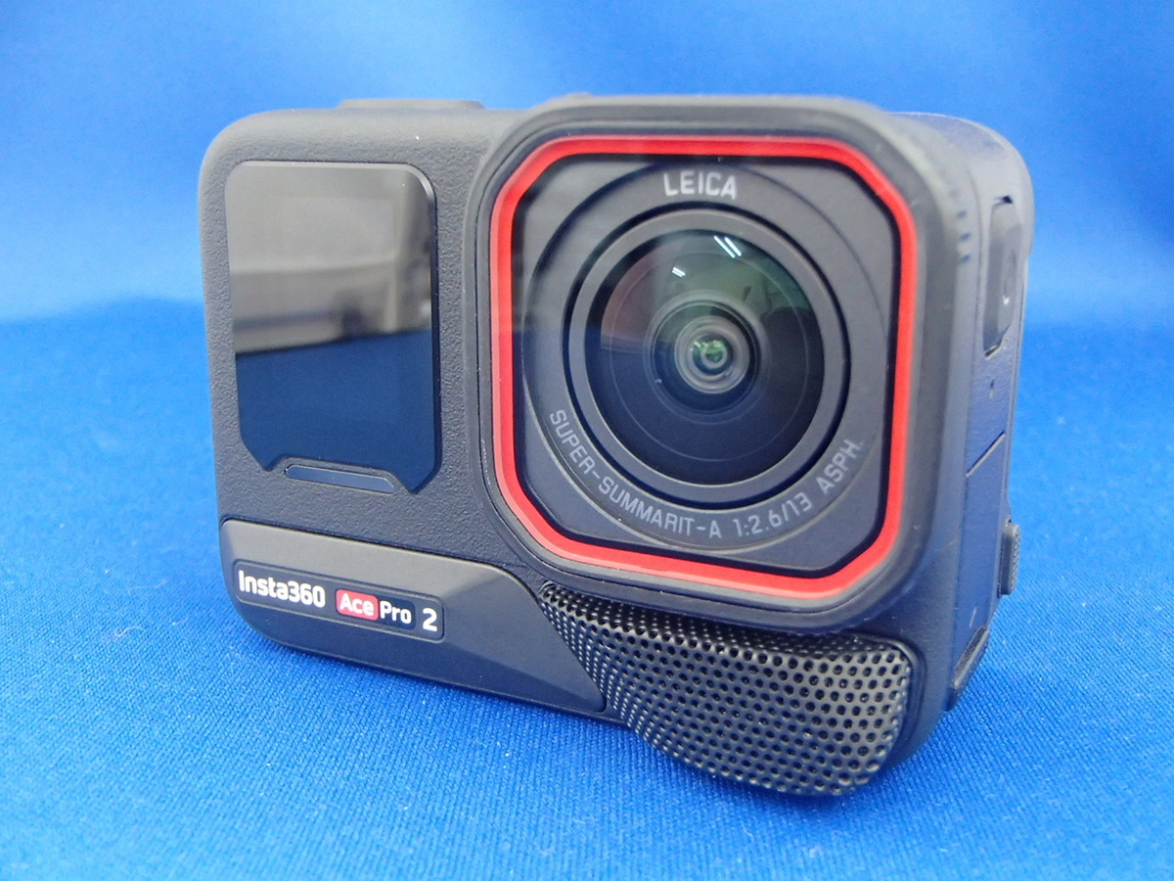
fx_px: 1289
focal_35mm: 38
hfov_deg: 49.0
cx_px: 587
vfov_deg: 37.7
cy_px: 440
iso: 800
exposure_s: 1/13
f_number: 4.6
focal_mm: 6.83
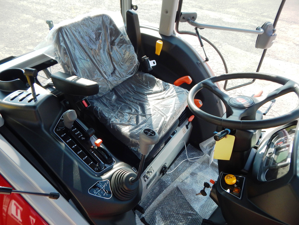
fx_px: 190
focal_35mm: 22
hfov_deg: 76.4
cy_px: 112
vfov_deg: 61.1
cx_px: 150
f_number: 3
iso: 125
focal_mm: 4
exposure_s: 1/400
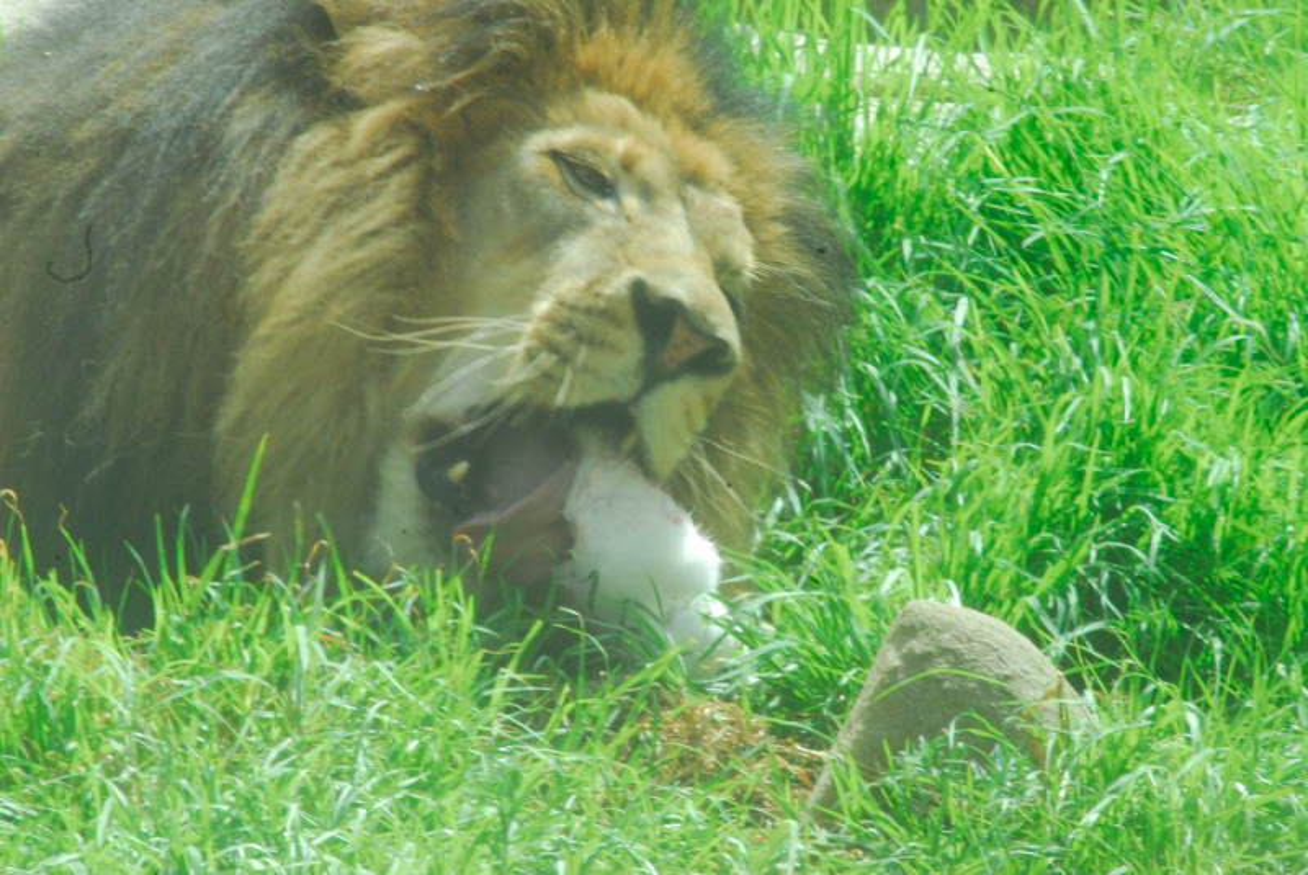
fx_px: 16364
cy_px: 438
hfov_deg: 4.6
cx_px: 654
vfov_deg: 3.1
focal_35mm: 450
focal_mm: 300
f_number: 32
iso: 1600
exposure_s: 1/90
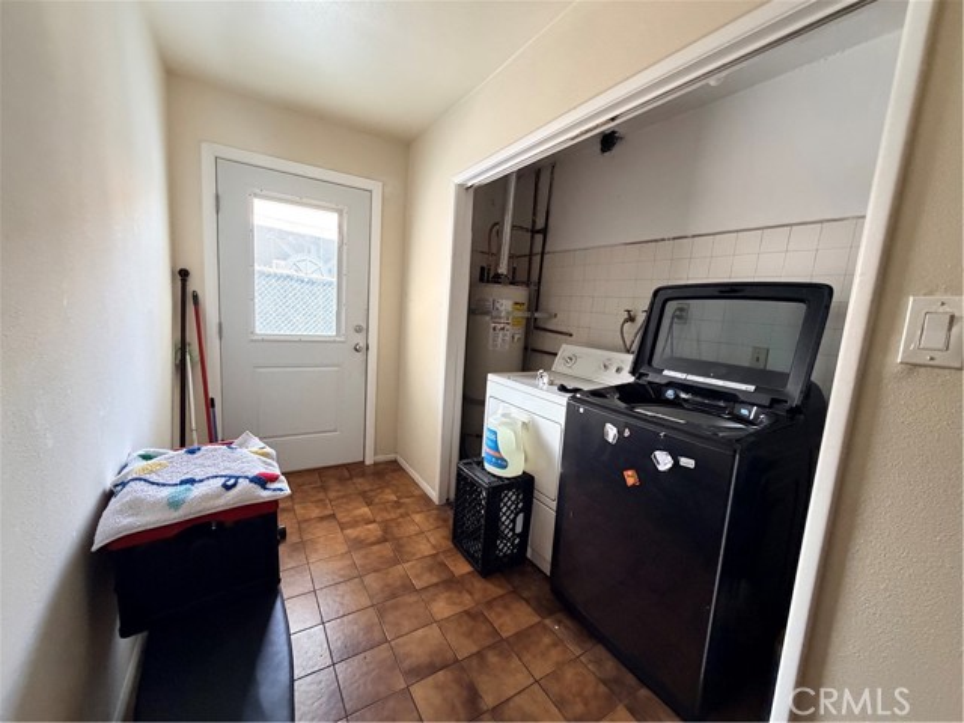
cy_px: 362
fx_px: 390
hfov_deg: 102.1
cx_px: 482
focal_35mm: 14
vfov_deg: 85.7
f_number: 2.2
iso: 400
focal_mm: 2.22
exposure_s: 1/60
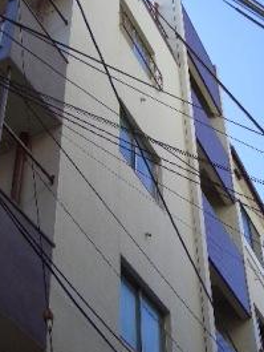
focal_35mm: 66
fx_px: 671
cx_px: 170
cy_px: 234
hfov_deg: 22.2
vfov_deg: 29.2
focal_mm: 8
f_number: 2.8
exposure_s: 1/800
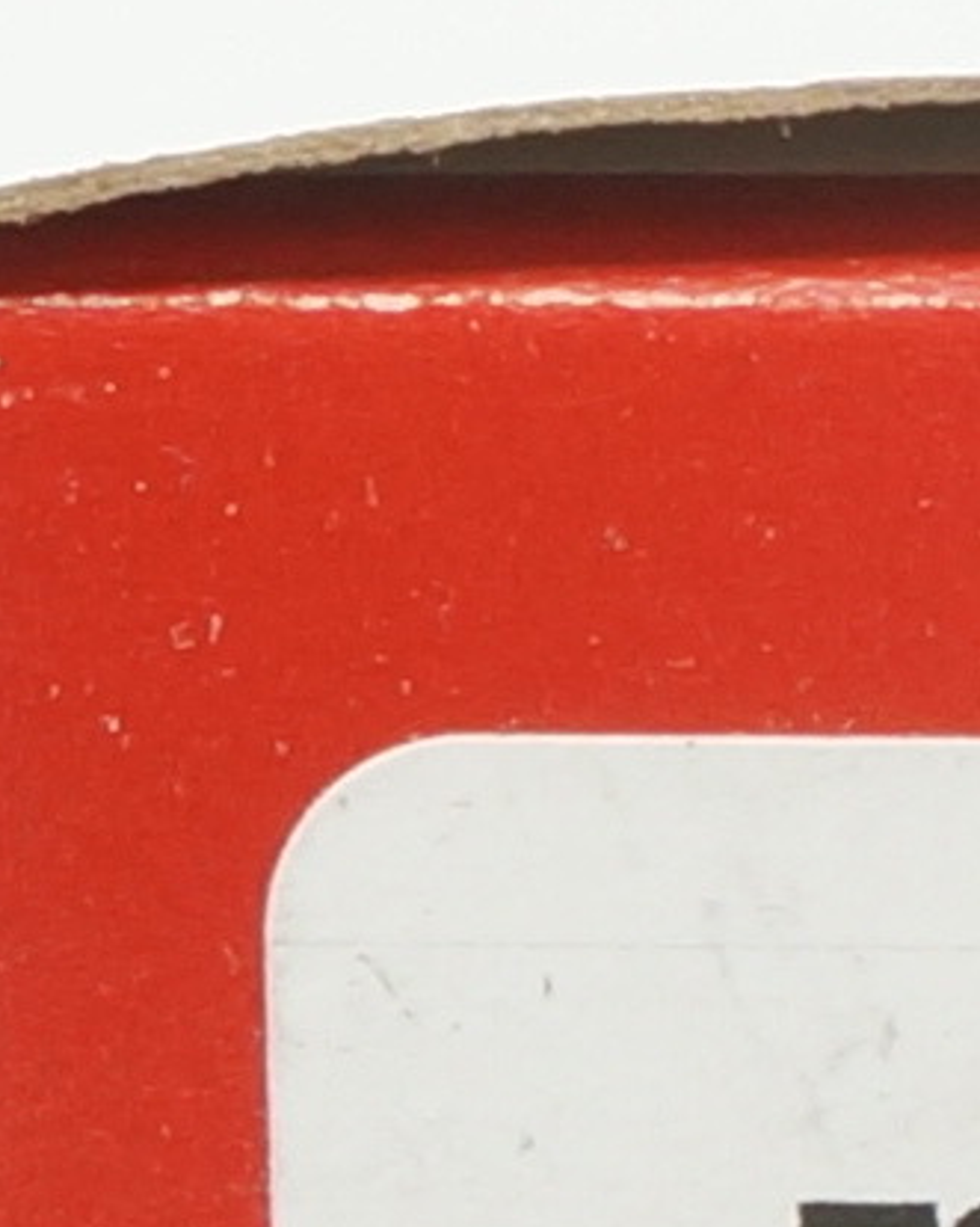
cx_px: 1531
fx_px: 15741
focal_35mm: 434
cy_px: 3041
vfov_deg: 4.4
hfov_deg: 3.6
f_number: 11
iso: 400
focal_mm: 26
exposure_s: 1/15
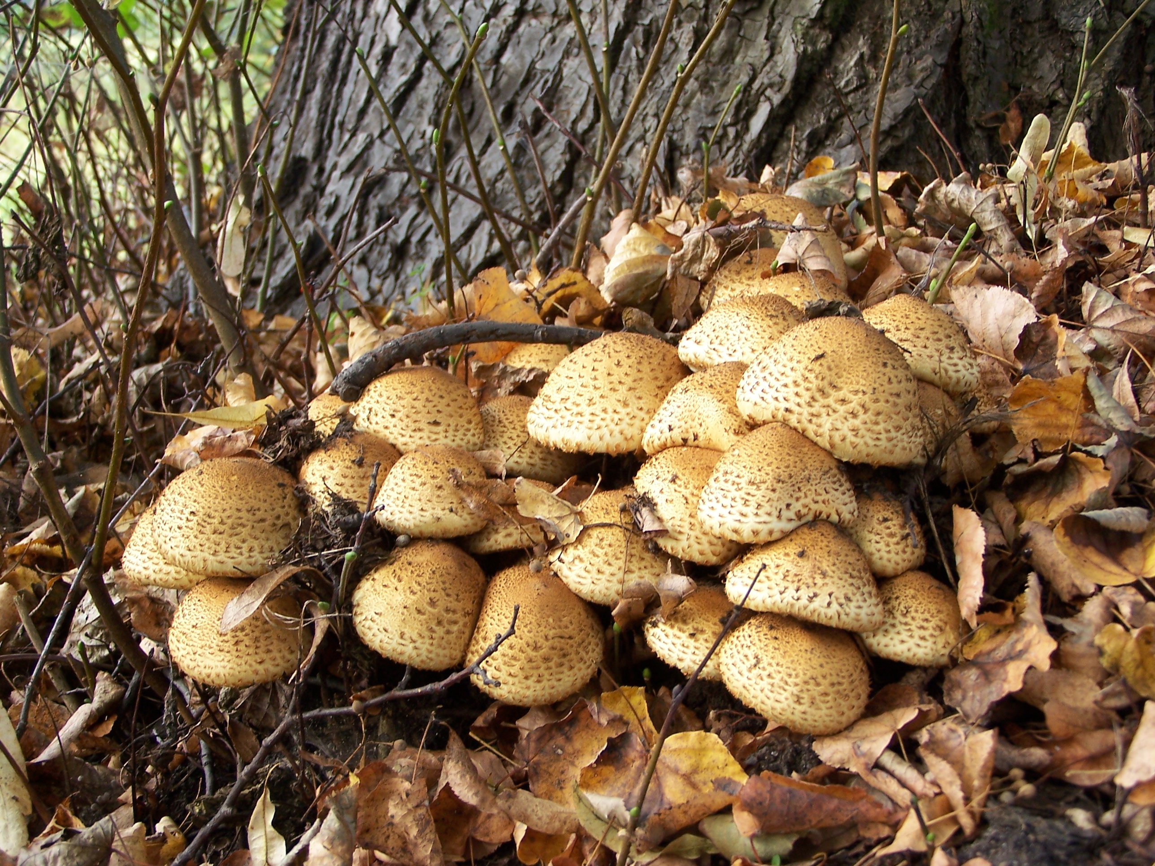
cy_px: 433
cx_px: 578
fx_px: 1702
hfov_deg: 37.5
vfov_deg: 28.6
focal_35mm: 51
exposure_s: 1/60
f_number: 3
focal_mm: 8.5
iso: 100
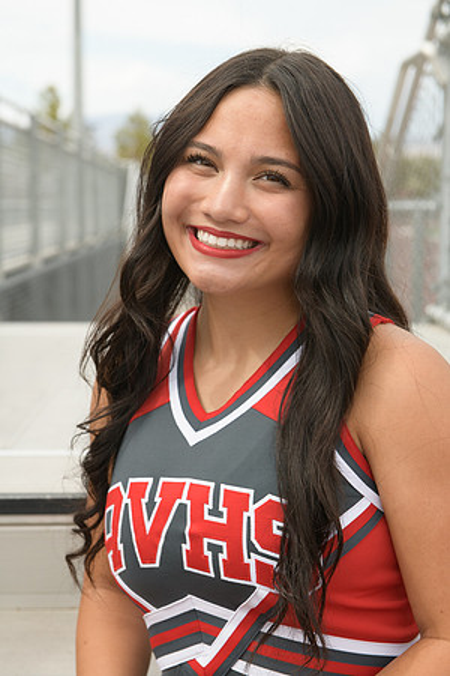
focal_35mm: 70
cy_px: 338
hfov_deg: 19.5
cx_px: 225
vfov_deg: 28.8
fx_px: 1312
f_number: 5.6
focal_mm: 70
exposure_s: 1/1250
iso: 800
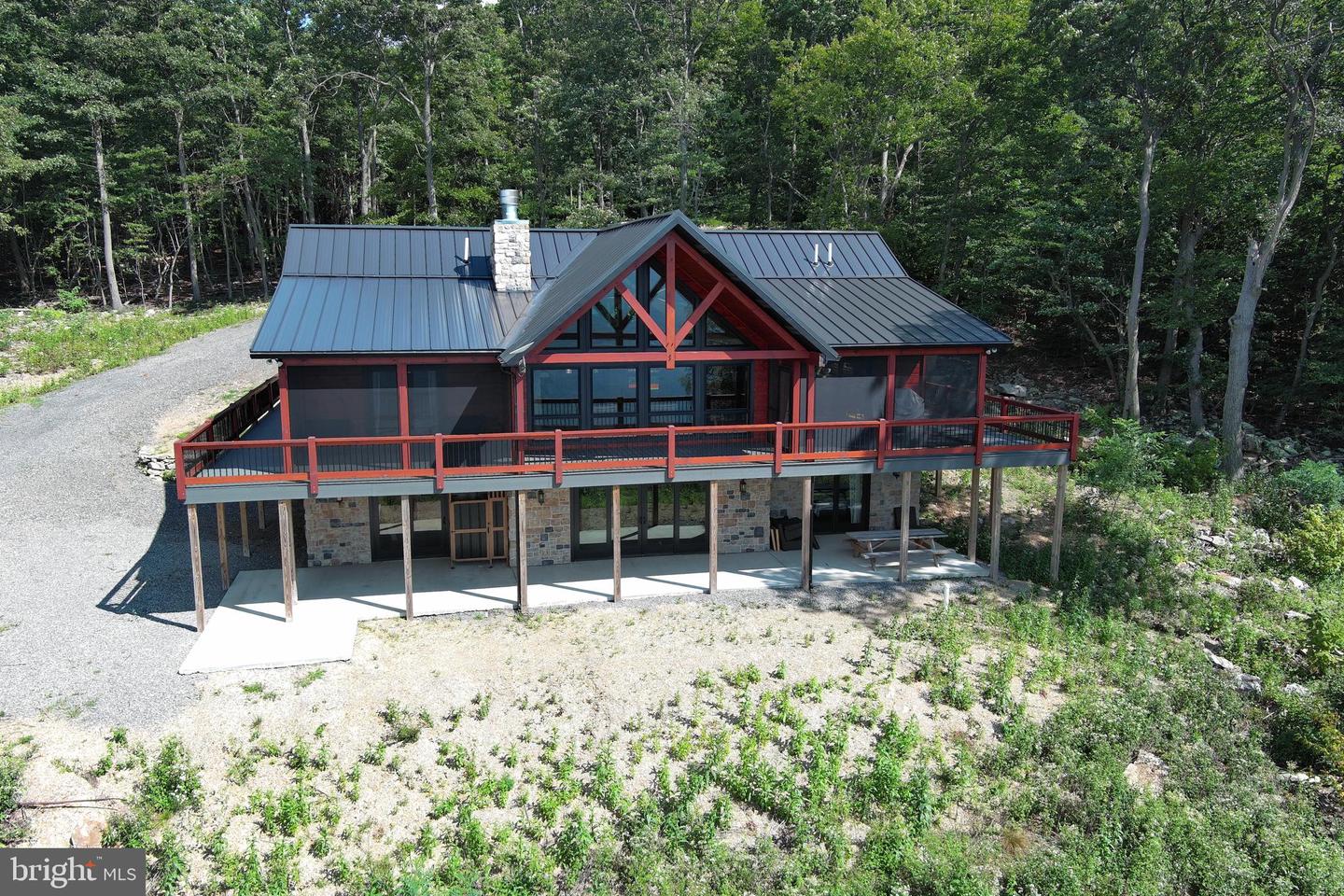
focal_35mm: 29
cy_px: 448
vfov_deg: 45.0
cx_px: 672
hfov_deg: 63.7
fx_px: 1083
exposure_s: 1/620
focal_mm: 10.57
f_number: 2.8
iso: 100
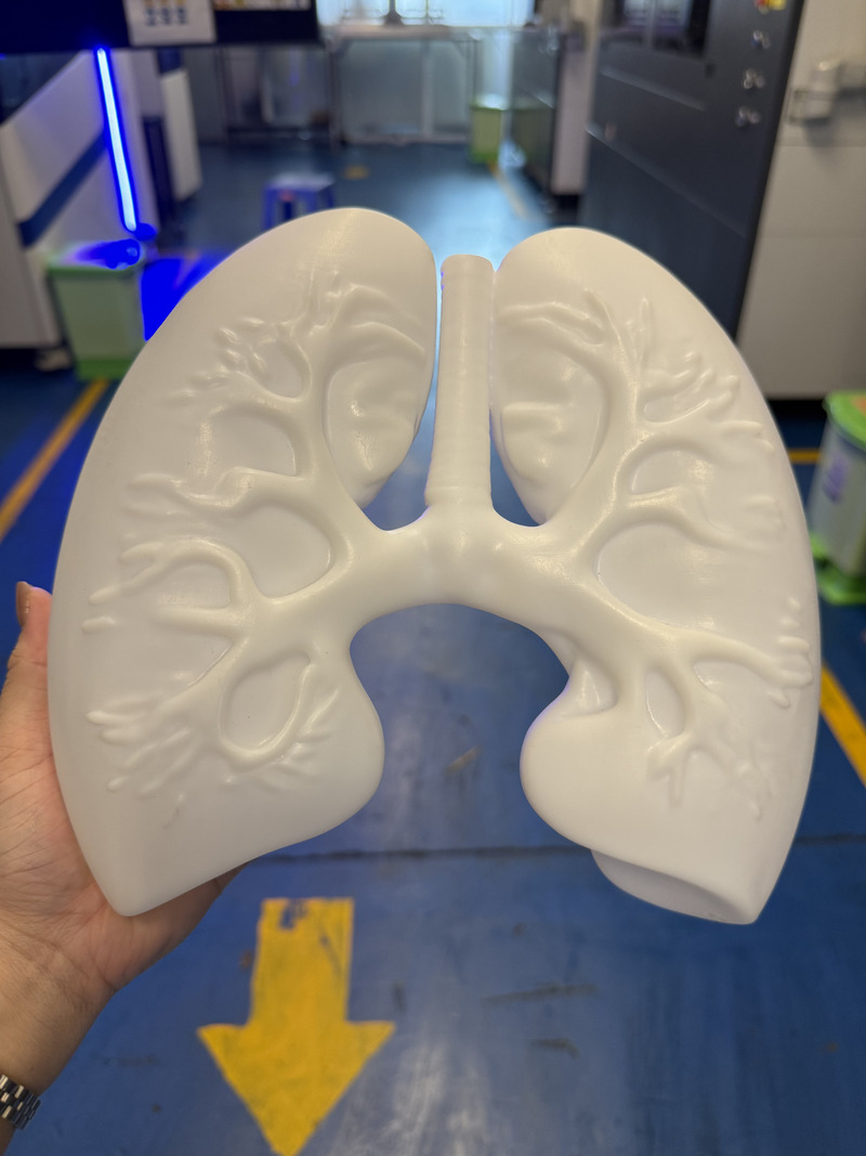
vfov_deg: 71.6
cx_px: 433
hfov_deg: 56.8
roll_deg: -0.7
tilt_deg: -34.8
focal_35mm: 24
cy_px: 578
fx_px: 801
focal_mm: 6.76
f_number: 1.78
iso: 160
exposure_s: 1/100
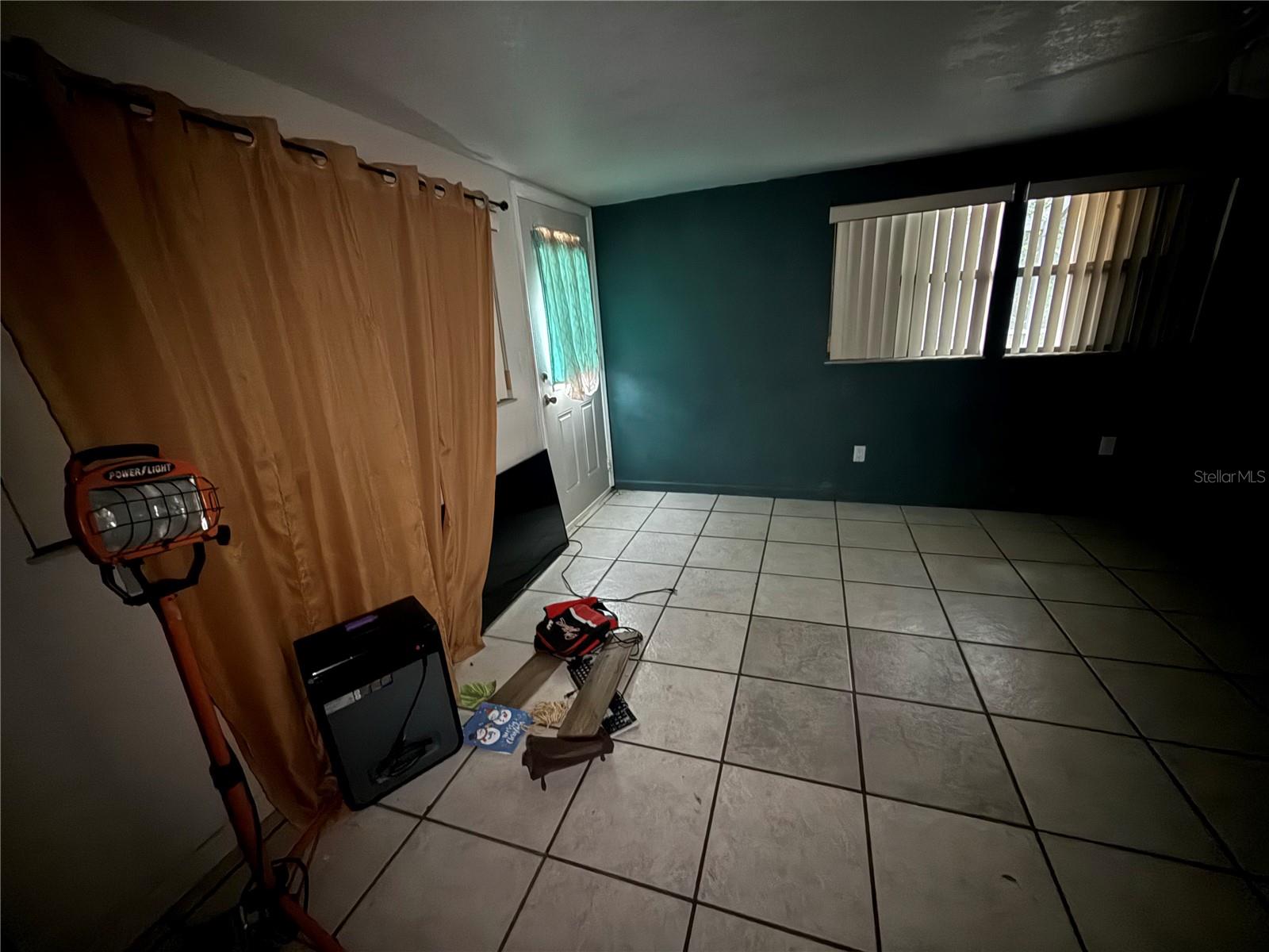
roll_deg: +3.8
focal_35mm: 14
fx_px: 513
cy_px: 476
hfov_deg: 102.1
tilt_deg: -18.7
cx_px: 634
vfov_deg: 85.7
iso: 1600
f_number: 2.2
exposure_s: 1/4
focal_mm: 2.22
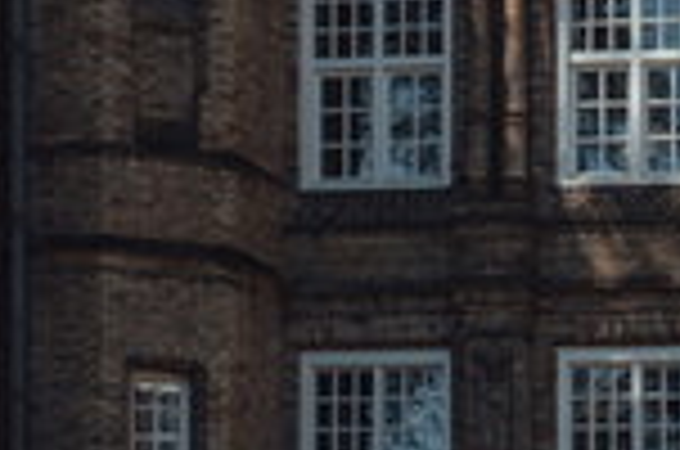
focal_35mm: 173
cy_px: 524
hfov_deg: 11.5
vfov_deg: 7.8
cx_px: 991
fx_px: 3261
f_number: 3.5
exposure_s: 1/500
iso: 100
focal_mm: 34
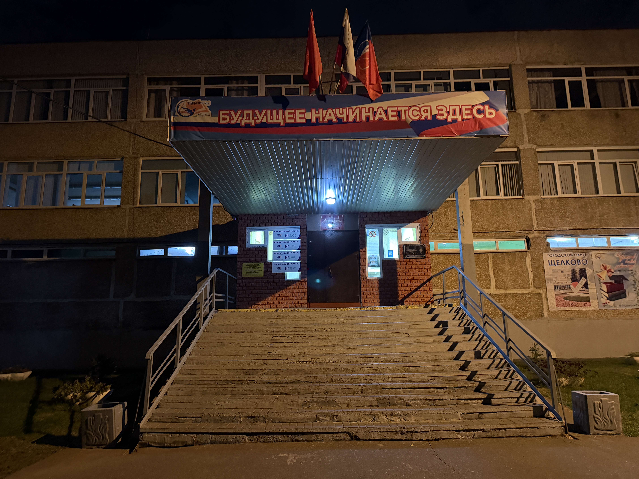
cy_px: 240
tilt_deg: +12.5
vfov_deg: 56.8
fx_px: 443
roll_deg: +0.6
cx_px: 320
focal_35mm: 24
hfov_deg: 71.6
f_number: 1.78
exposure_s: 1/25
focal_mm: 6.76
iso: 1000
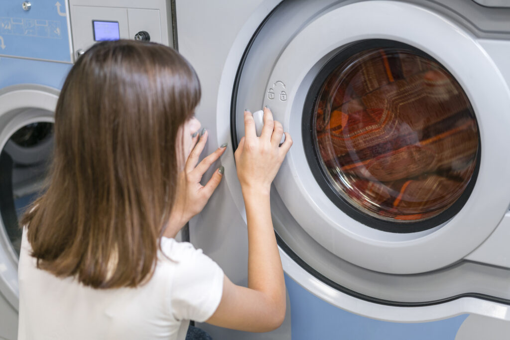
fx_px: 779
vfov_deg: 24.6
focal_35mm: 55
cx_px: 255
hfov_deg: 36.2
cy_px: 170
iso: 320
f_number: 2.2
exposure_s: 1/125
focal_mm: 55
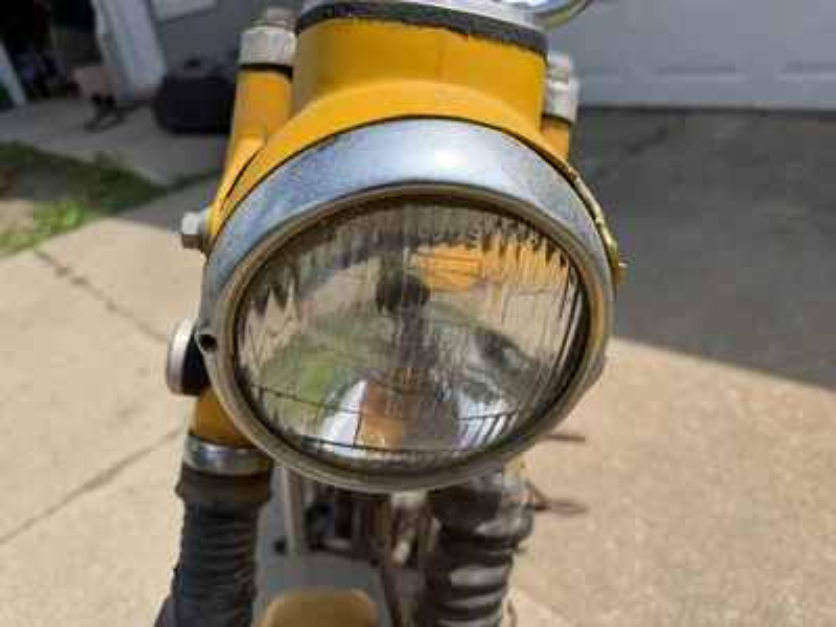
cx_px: 418
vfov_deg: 56.8
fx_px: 580
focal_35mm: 24
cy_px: 314
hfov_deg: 71.6
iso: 80
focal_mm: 6.76
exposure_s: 1/4673
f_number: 1.78
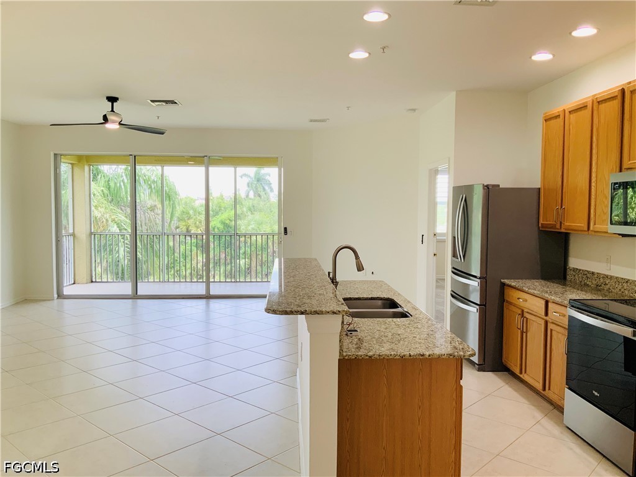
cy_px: 238
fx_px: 533
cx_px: 318
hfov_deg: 61.7
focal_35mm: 29
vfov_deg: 48.2
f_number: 1.8
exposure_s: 1/120
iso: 40
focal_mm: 3
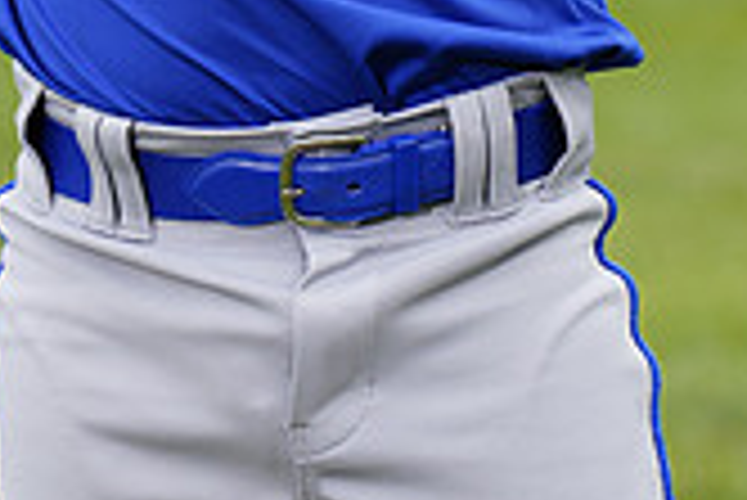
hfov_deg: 3.7
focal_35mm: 552
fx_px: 11464
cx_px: -40
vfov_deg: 2.5
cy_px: -259
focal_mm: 158
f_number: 6.3
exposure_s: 1/250
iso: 100
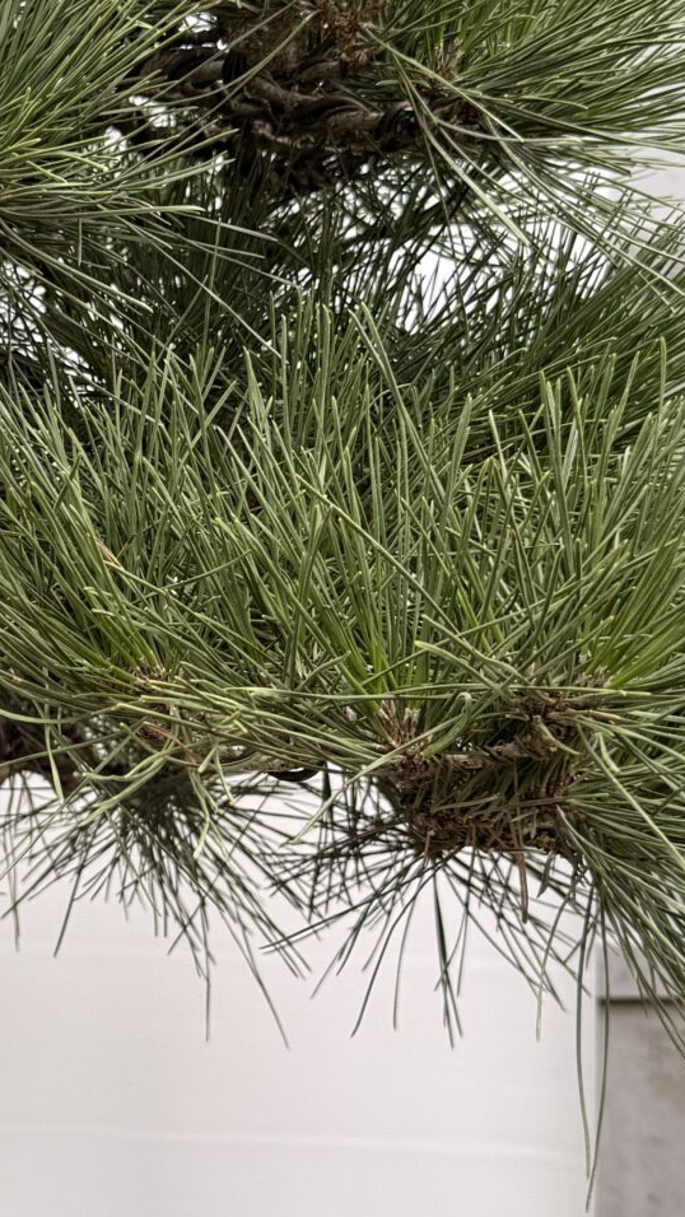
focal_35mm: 70
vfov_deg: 30.1
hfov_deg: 16.3
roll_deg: -0.8
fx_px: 2260
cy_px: 630
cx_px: -197
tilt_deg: +4.3
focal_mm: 6.76
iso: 80
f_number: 1.78
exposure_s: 1/765
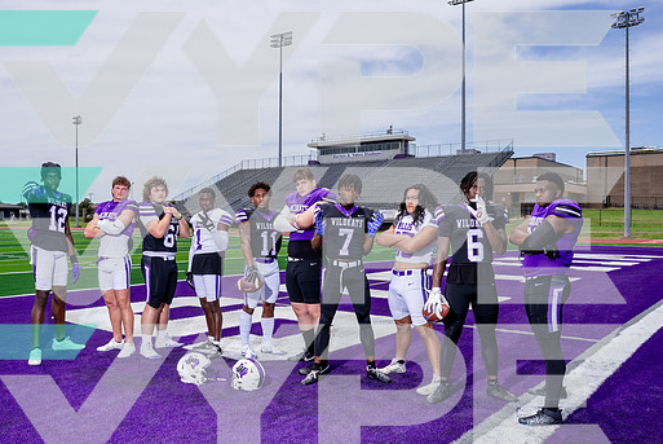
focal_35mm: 32
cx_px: 297
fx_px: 590
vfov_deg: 41.2
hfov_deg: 58.6
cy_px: 236
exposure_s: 1/250
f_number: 11
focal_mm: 28
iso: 100
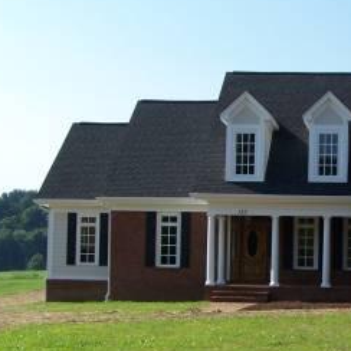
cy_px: 209
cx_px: 347
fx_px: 1021
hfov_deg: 19.0
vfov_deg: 19.5
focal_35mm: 89
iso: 80
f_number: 4
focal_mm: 8
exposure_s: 1/750
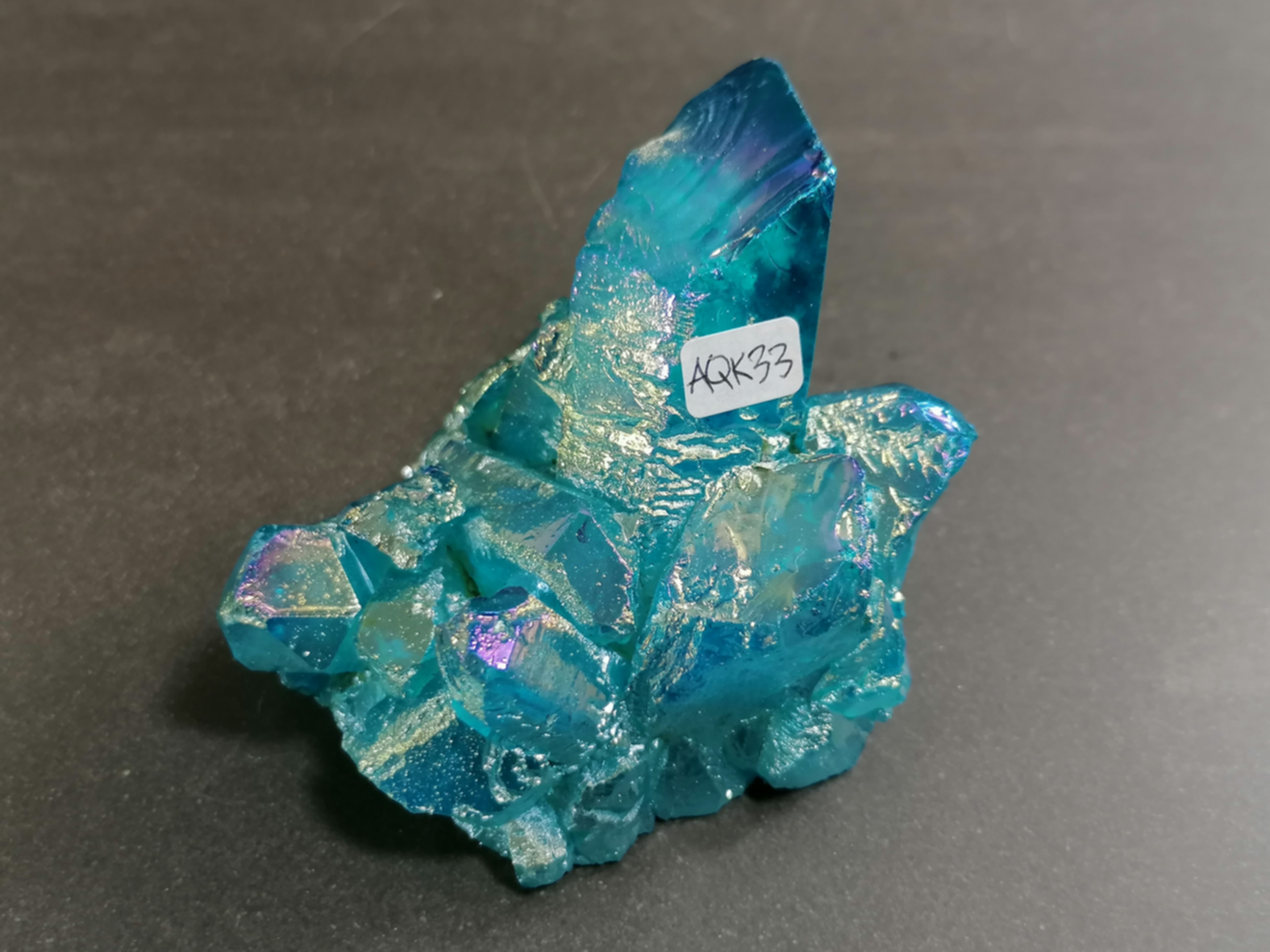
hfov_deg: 49.0
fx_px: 1394
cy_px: 476
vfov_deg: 37.7
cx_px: 635
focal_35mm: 38
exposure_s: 1/50
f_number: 1.8
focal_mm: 4.75
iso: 80
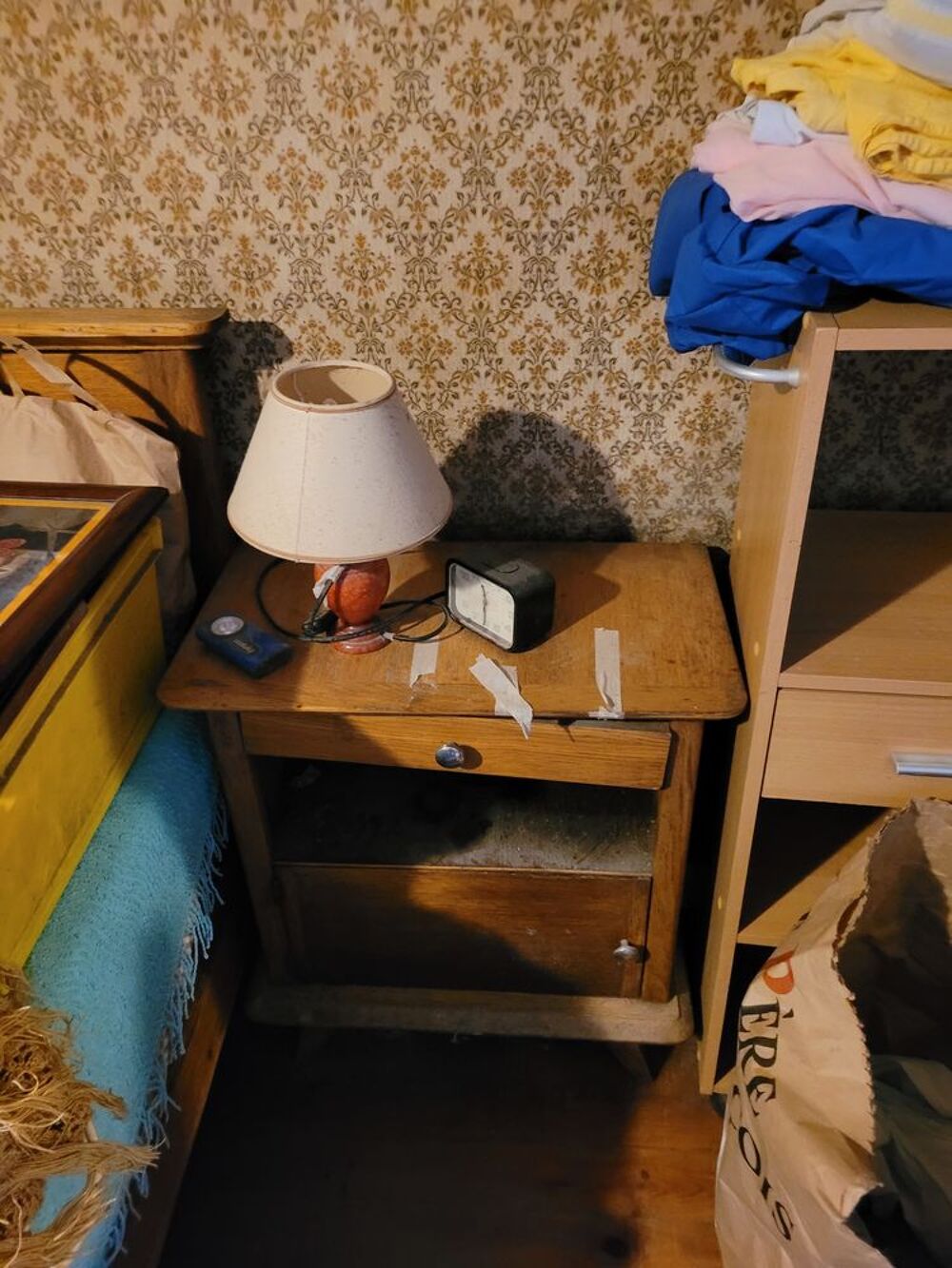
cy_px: 634
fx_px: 953
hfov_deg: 53.1
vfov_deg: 67.3
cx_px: 476
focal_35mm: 26
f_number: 1.8
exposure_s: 1/25
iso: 1250
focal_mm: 5.4
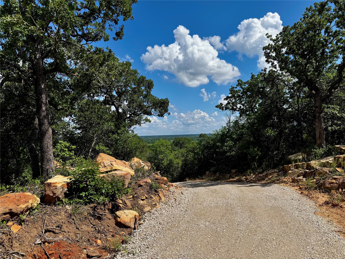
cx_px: 172
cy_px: 130
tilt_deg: +1.2
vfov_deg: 56.8
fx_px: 239
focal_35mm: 24
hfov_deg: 71.6
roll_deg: +1.4
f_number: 1.78
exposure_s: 1/5348
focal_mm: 6.76
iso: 80
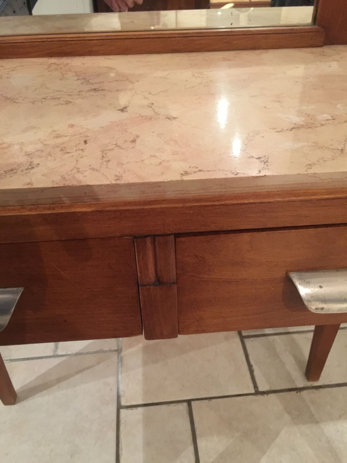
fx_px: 388
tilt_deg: -34.9
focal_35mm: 29
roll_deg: +1.1
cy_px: 232
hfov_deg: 48.2
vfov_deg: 61.7
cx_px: 174
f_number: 2.2
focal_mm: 4.15
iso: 160
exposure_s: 1/8
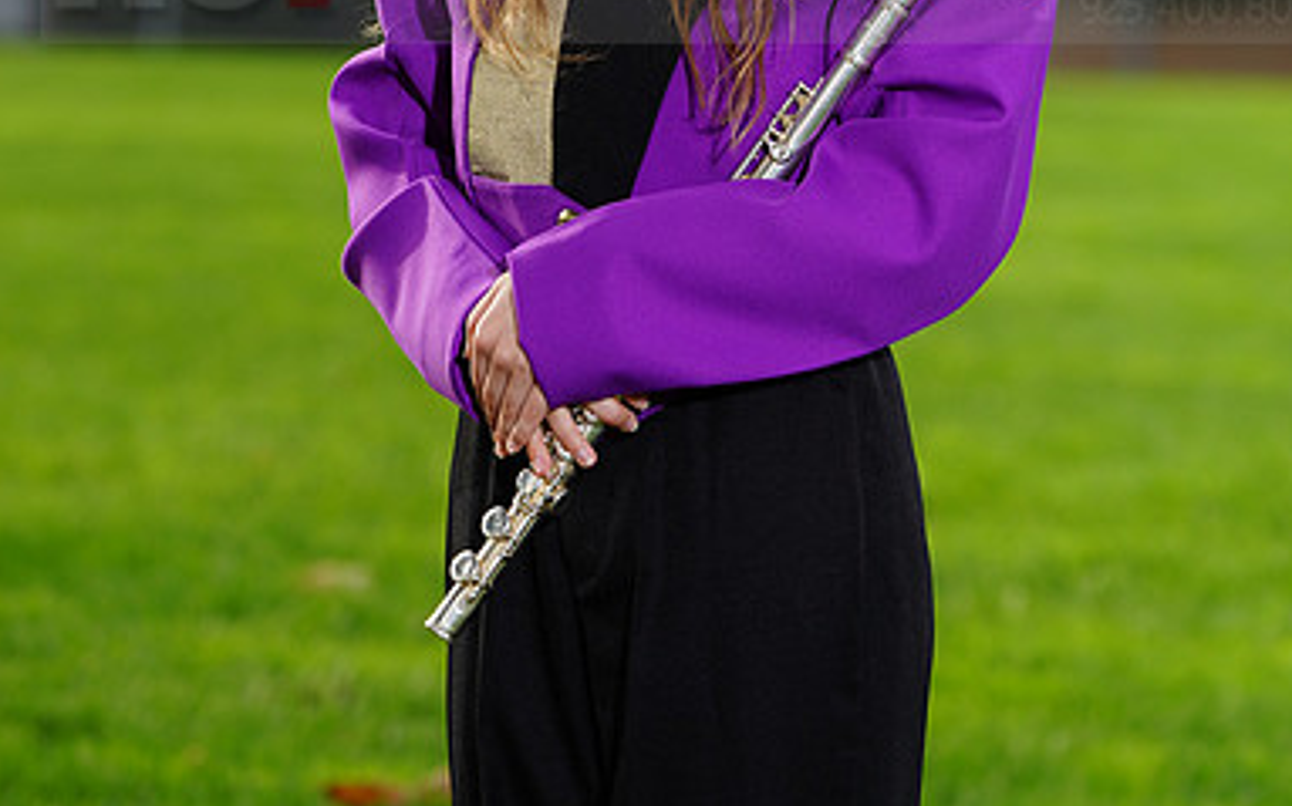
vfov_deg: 3.6
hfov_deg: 5.7
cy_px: -64
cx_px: 644
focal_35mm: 367
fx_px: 12917
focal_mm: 238
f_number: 7.1
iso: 100
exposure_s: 1/200
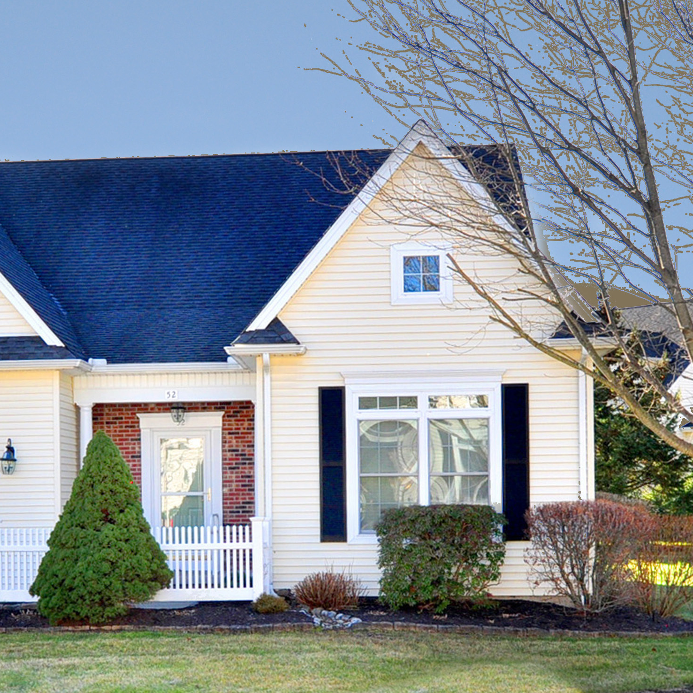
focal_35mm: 50
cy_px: 402
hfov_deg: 33.2
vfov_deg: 34.0
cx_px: 149
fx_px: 1132
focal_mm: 20
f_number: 8
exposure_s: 1/160
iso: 320
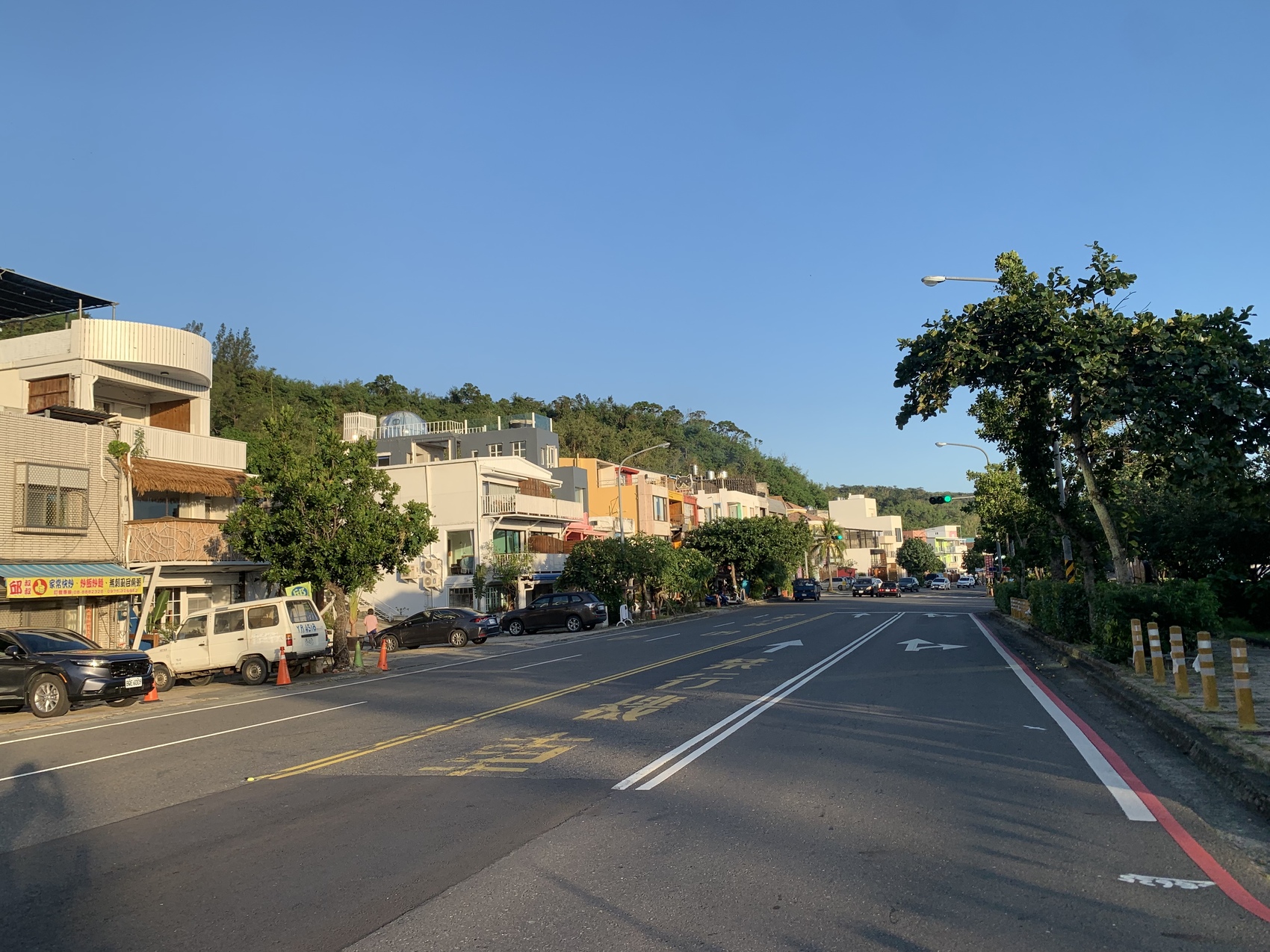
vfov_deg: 53.1
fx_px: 954
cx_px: 635
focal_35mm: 26
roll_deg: +1.4
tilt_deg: +5.0
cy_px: 476
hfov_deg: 67.3
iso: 25
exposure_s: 1/1076
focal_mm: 4.25
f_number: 1.8
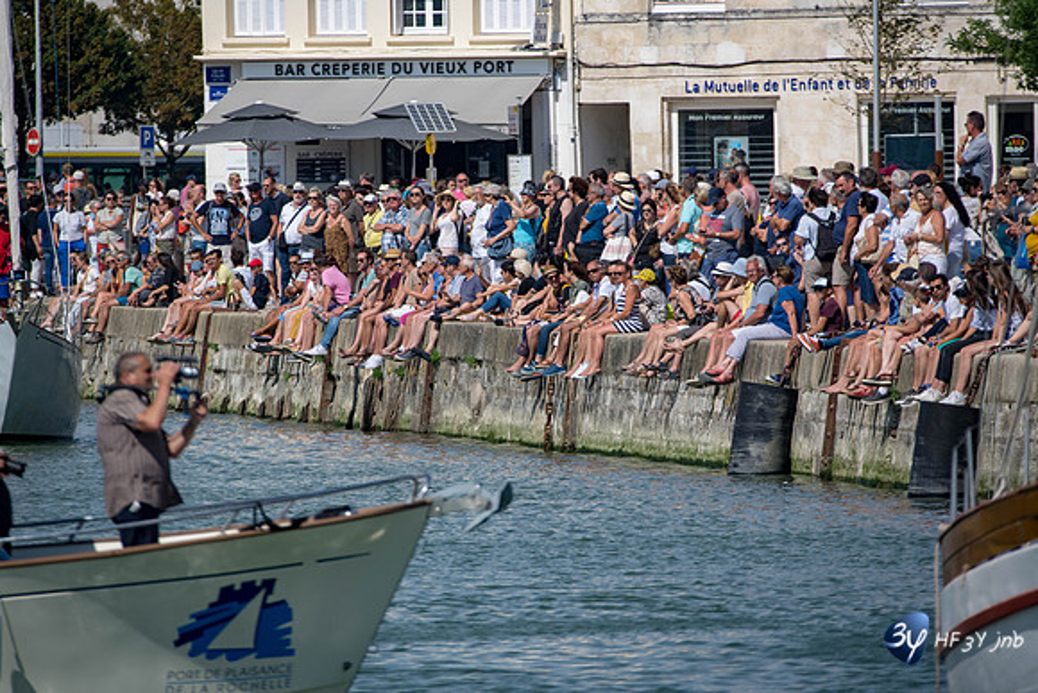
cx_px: 519
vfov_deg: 2.3
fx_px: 17303
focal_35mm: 600
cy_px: 346
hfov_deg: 3.4
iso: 320
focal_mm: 600
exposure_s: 1/800
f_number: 11
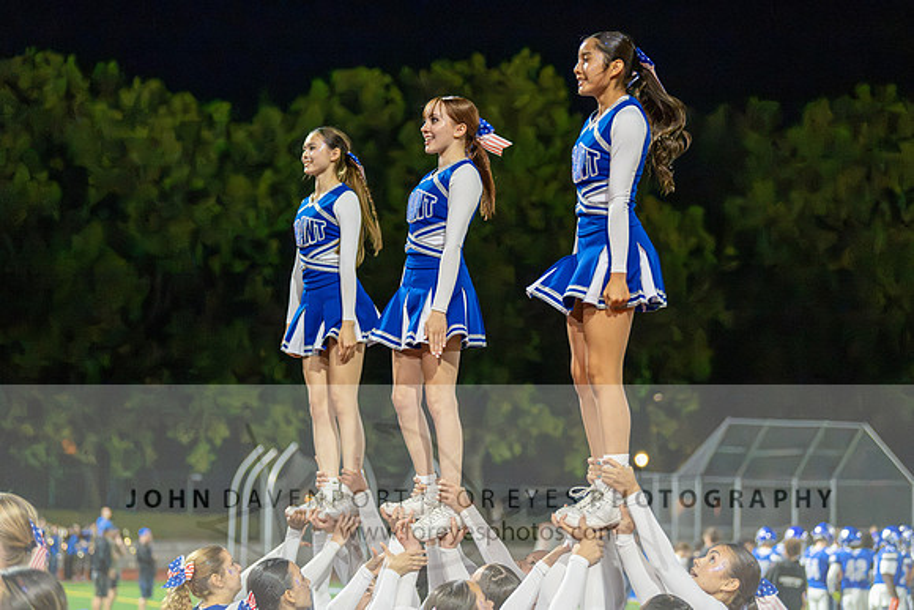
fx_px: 2285
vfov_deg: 15.2
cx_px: 457
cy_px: 305
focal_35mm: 90
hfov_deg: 22.6
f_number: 2.8
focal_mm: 90
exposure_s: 1/1000
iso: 20000
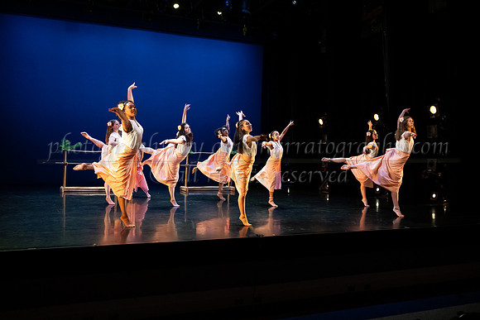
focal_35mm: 34
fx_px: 447
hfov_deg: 56.5
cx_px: 240
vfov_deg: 39.4
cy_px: 160
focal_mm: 33.5
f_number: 3.2
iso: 4000
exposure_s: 1/400
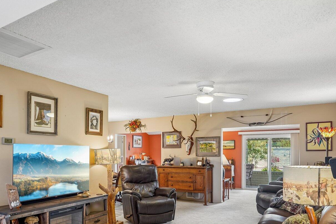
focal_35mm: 28
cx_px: 151
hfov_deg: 65.6
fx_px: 260
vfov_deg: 45.9
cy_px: 150
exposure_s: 1/8
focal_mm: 16.5
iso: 400
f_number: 8
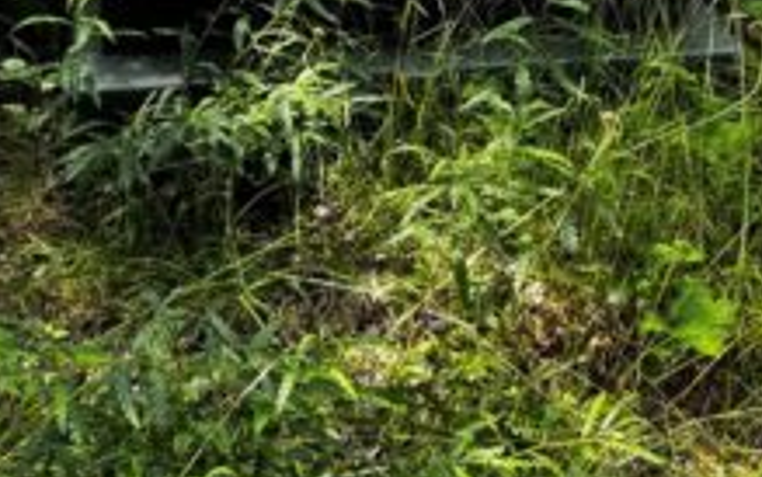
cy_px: -223
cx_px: 449
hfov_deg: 22.3
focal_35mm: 93
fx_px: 1932
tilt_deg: -15.1
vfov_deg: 13.3
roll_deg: -0.2
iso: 80
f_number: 1.78
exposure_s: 1/477
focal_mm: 6.76
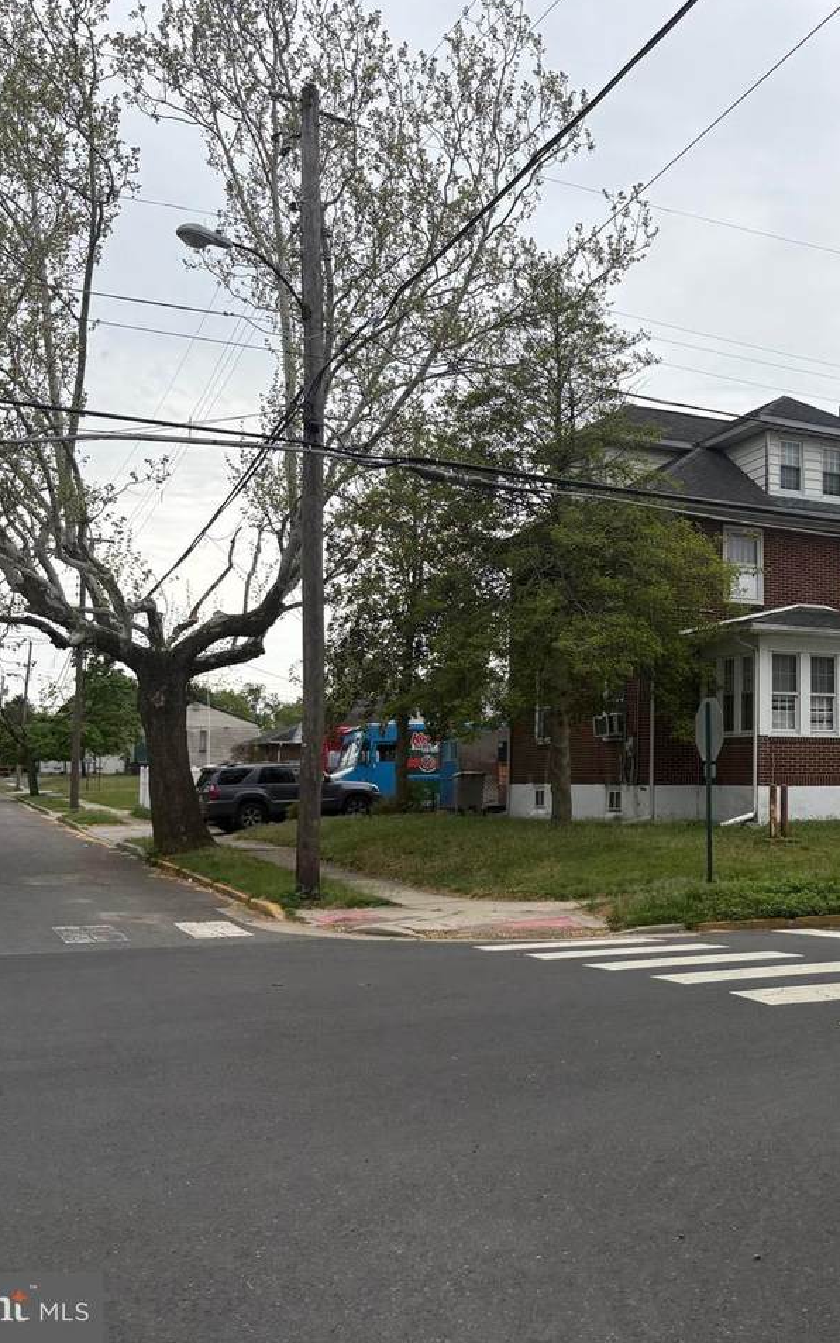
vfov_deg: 52.7
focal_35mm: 37
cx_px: 785
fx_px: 1355
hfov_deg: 32.4
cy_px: 668
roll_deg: -1.0
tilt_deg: +3.9
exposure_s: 1/2141
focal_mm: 5.96
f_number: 1.6
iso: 50
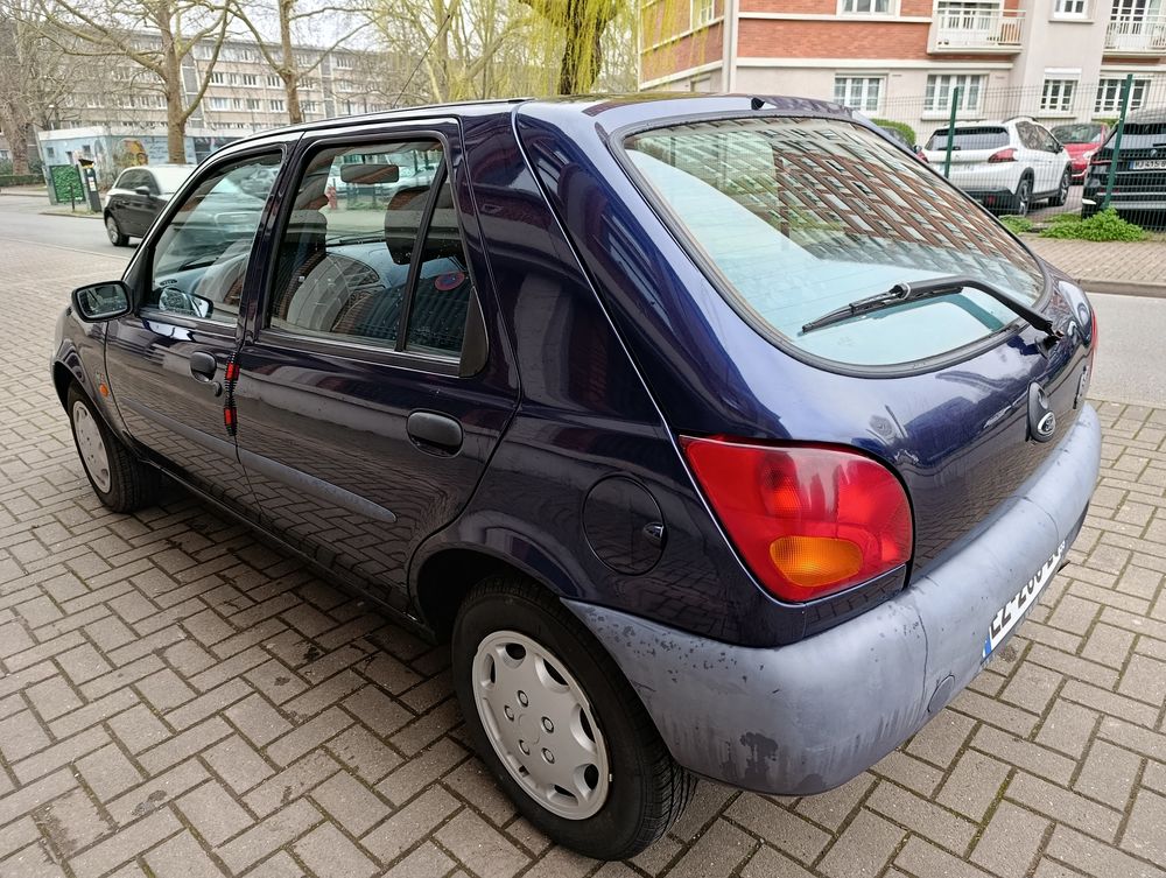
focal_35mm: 23
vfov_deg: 59.0
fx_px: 776
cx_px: 583
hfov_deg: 73.8
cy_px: 439
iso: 113
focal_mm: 6.11
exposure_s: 1/100
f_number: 1.65
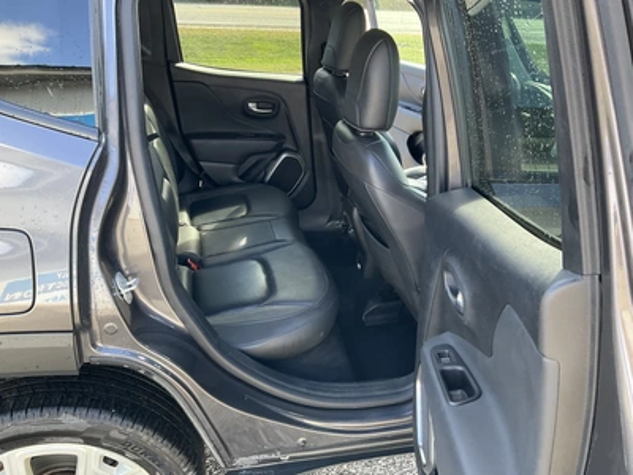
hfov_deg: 61.7
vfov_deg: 48.2
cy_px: 238
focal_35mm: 29
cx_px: 316
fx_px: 530
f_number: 1.8
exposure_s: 1/109
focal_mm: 3
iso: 64
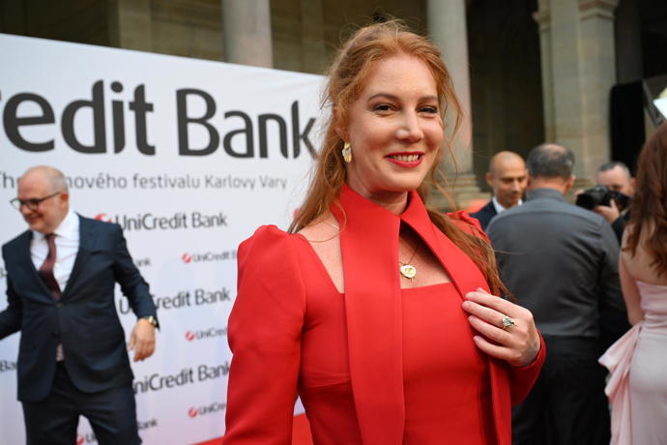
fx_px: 630
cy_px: 222
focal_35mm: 34
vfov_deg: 38.9
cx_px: 334
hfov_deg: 55.8
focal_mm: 34
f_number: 4.5
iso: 1600
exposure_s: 1/800
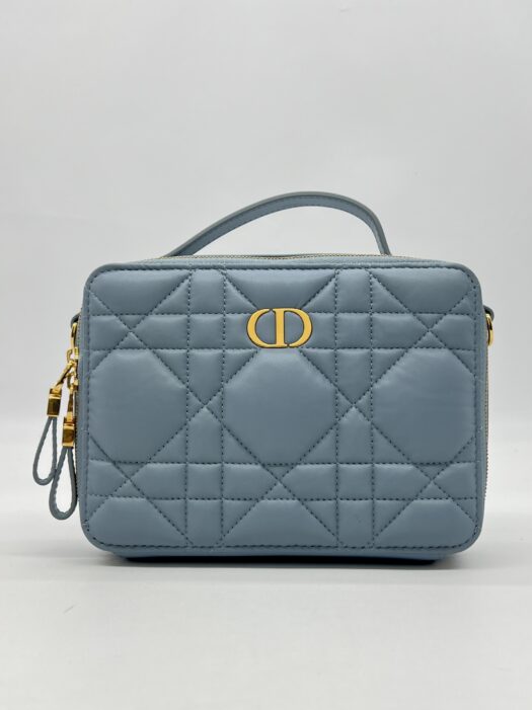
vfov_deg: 48.9
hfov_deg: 37.7
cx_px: 284
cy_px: 405
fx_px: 779
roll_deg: +0.3
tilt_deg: -2.1
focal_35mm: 38
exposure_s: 1/208
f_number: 1.5
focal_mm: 5.7
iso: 40
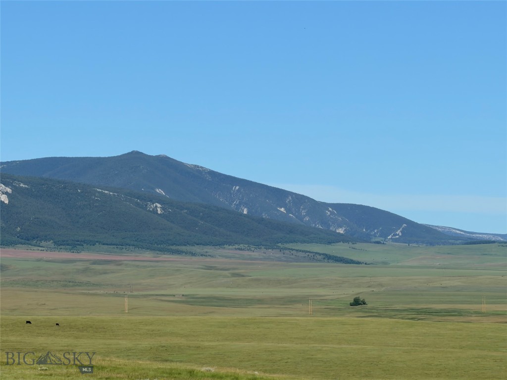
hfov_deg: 9.9
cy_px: 190
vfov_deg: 7.4
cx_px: 254
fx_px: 2929
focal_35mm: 200
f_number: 2.8
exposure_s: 1/957
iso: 16
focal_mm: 16.89
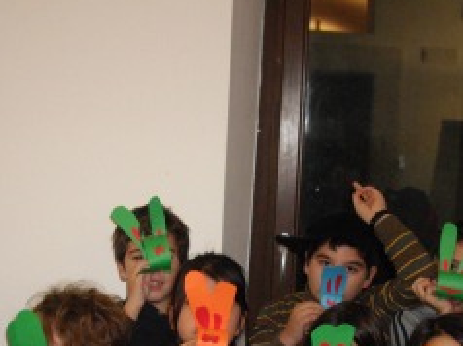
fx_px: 1069
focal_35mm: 80
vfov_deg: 17.9
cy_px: 351
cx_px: 237
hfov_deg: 24.4
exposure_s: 1/40
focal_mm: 7.9
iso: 400
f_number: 2.8
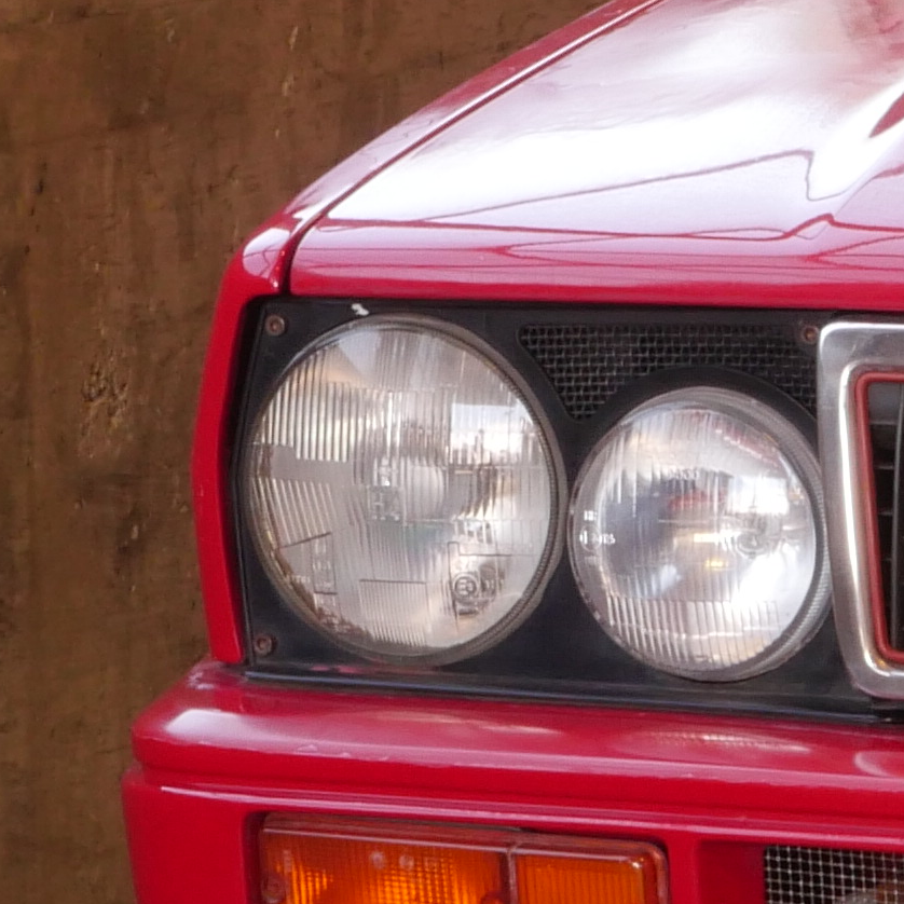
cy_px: 201
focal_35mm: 470
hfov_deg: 3.6
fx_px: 13887
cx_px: 2515
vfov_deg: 3.7
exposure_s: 1/5
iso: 400
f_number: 13
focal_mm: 43
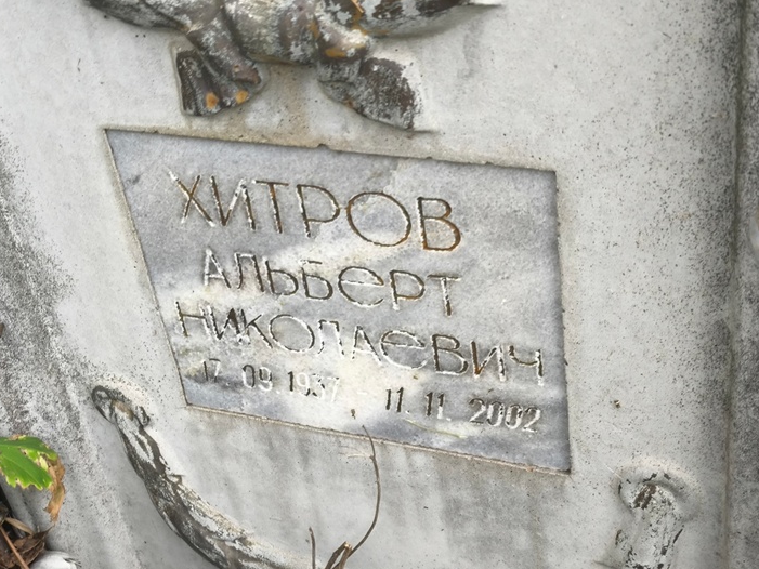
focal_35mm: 57
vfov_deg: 25.7
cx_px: 365
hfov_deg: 33.8
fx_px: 1250
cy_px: 286
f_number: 1.7
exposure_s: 1/60
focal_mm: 4.71
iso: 160
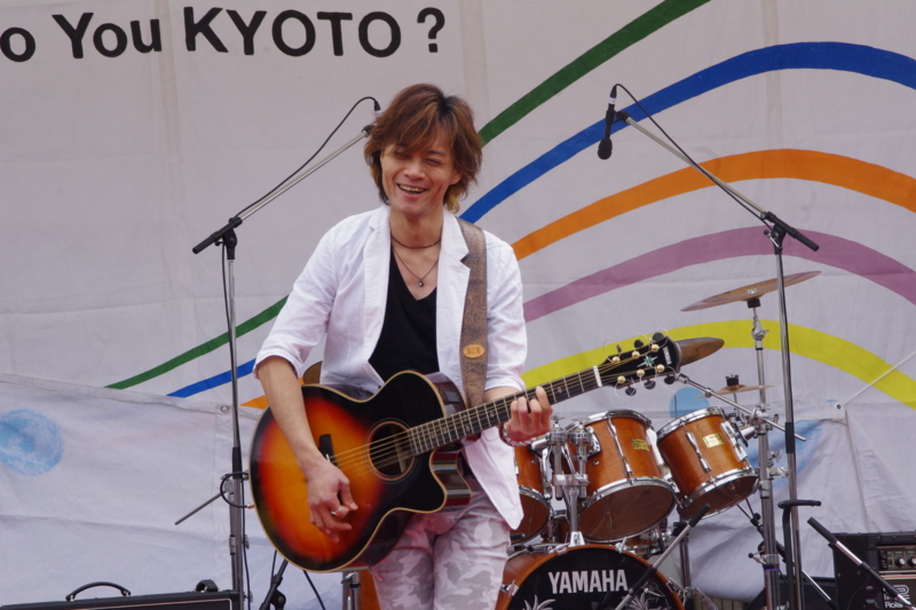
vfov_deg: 10.2
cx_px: 458
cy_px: 305
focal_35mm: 135
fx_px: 3434
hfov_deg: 15.2
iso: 800
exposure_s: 1/250
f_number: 13
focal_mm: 90
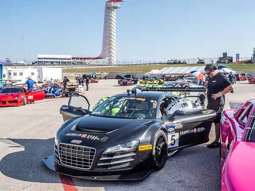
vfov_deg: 41.8
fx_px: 250
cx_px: 128
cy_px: 96
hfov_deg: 54.0
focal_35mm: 34
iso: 200
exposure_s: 1/60
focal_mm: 17
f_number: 16
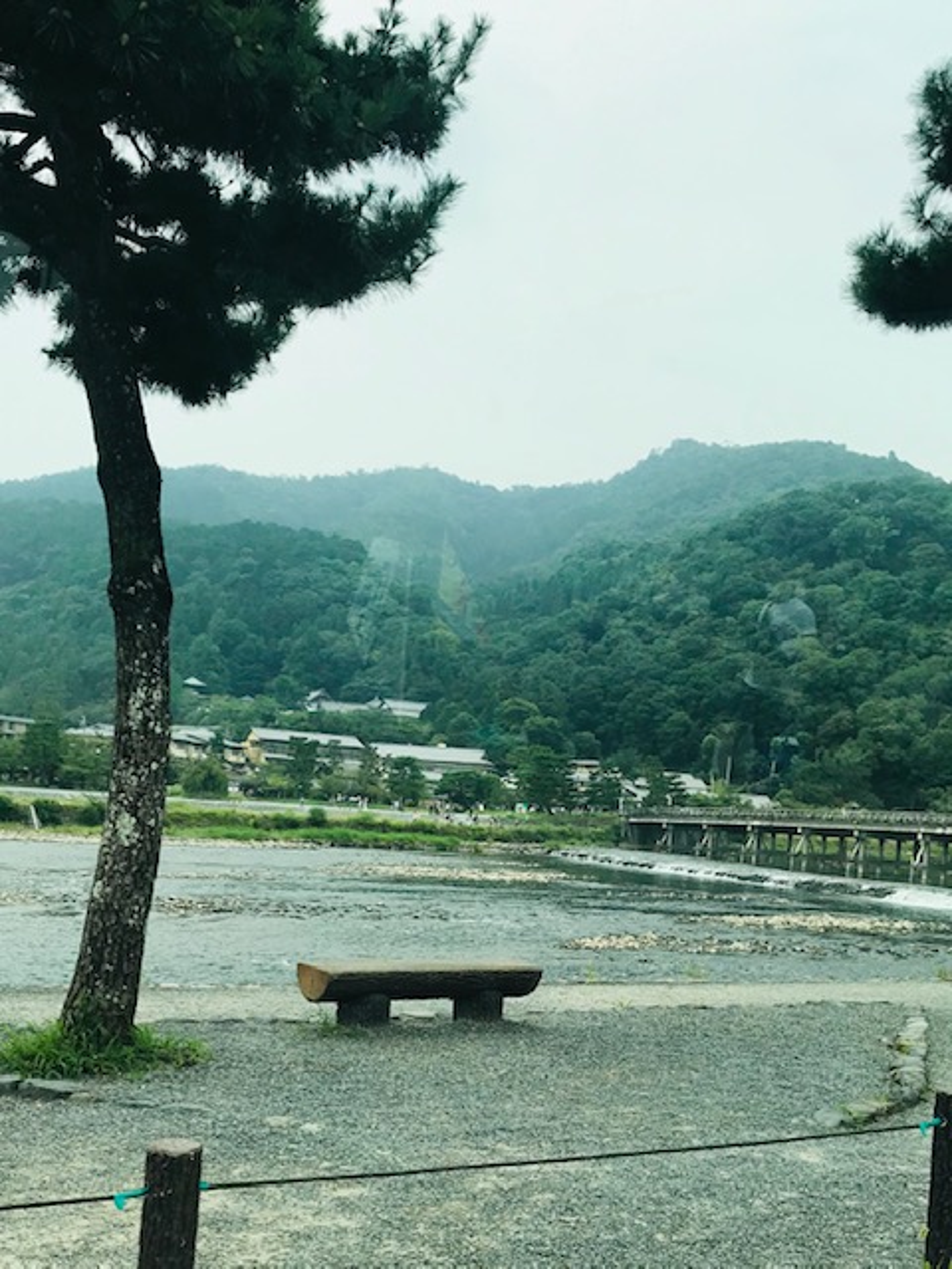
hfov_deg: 49.7
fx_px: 1027
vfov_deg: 63.4
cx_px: 476
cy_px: 634
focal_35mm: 28
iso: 20
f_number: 1.8
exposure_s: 1/1546
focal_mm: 3.99
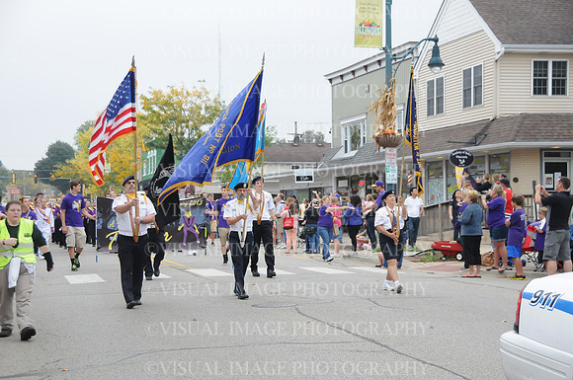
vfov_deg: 22.6
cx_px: 286
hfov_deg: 33.4
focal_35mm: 60
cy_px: 190
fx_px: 954
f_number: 4.5
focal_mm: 40
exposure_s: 1/1000
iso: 1250
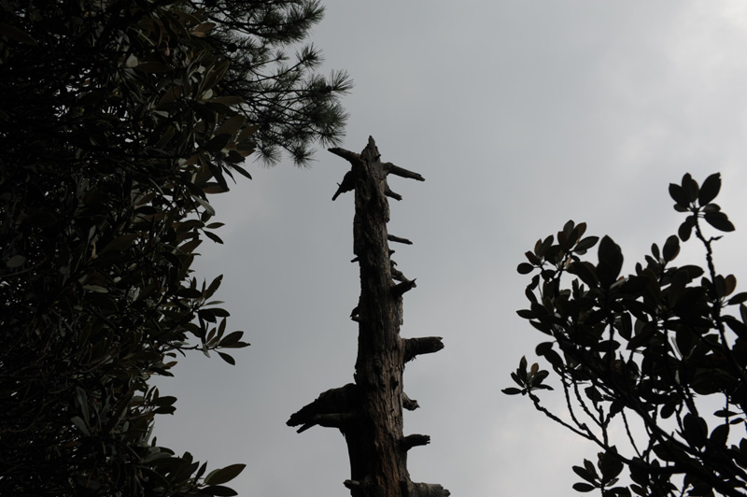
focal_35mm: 36
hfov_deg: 53.2
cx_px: 374
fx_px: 746
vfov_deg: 36.8
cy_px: 248
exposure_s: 1/250
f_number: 8
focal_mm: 36
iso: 200
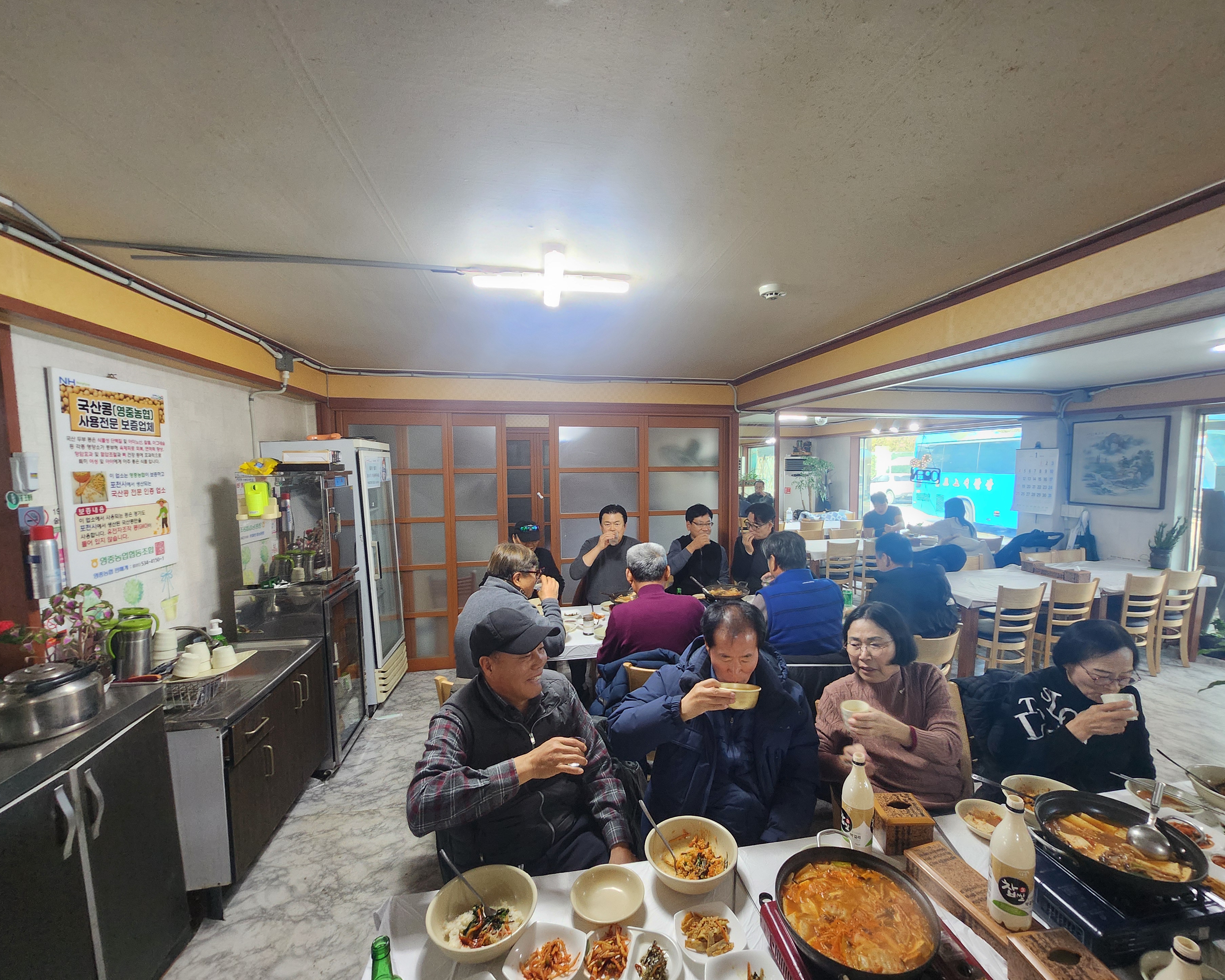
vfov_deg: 88.0
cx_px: 655
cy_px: 494
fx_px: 508
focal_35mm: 14
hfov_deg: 100.5
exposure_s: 1/60
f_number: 2.2
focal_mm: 1.74
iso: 200
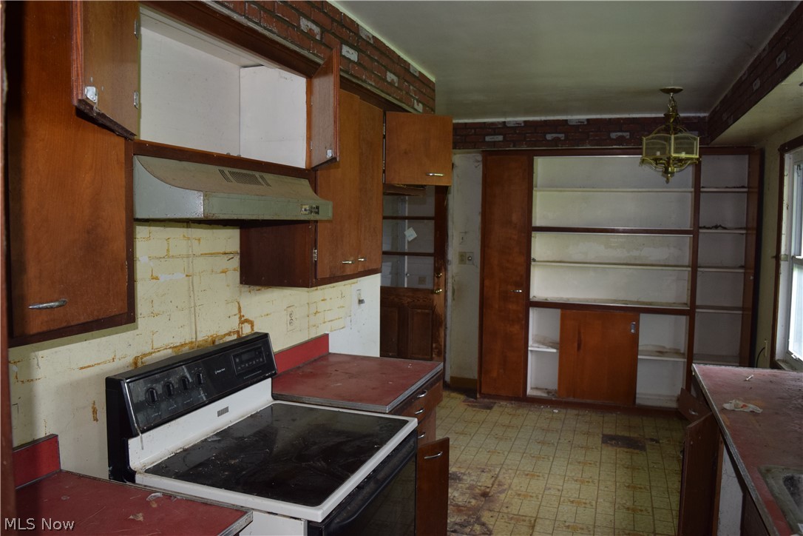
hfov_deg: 67.4
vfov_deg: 47.9
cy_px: 268
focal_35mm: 27
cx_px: 402
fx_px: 602
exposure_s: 1/80
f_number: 4.5
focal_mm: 18
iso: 800
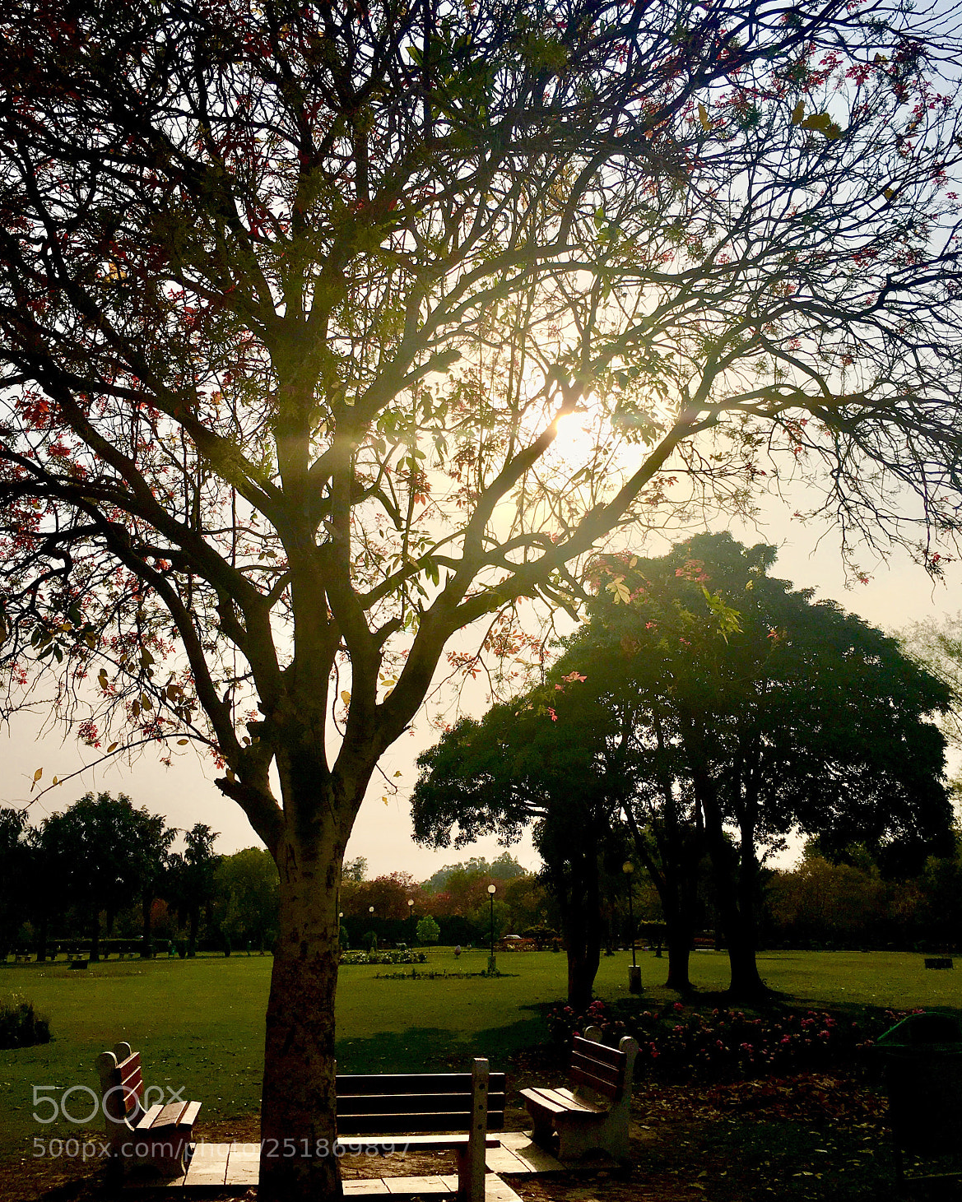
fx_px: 1103
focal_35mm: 31
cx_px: 475
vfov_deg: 57.1
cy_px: 555
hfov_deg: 47.1
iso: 25
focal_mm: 4.15
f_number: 2.2
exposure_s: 1/3663
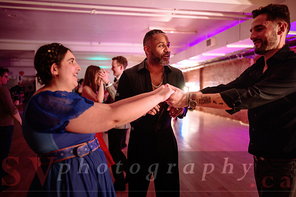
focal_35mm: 28
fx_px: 230
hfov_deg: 65.5
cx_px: 148
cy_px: 98
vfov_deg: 46.4
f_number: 1.4
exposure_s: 1/250
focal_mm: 28
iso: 2500
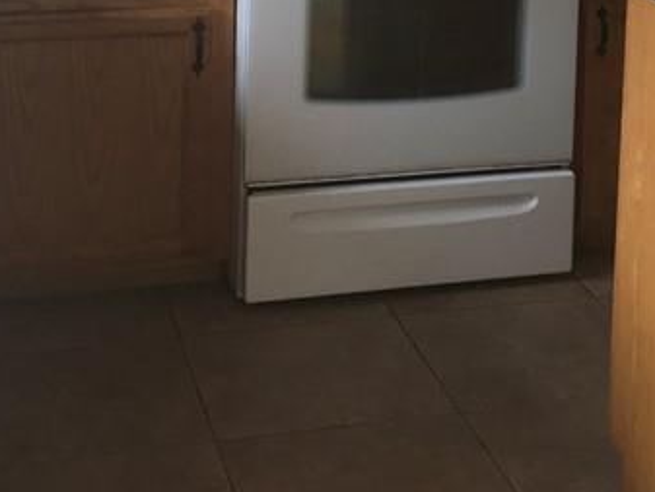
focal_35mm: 88
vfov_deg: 15.7
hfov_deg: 22.1
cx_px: 445
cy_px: -193
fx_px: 1666
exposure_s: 1/40
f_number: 2.2
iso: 25
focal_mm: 4.15
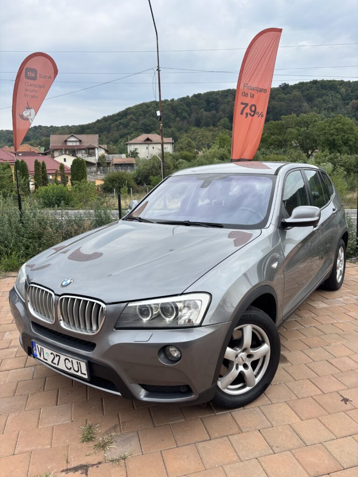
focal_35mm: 26
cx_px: 179
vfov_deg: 67.3
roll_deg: +1.1
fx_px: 359
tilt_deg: -10.0
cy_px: 238
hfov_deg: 53.1
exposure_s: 1/1543
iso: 50
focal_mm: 5.96
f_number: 1.6
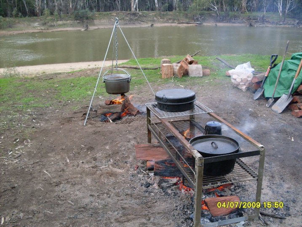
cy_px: 114
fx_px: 332
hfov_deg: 49.0
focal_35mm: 38
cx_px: 151
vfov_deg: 37.7
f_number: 2.8
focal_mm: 6.3
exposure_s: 1/60
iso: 100
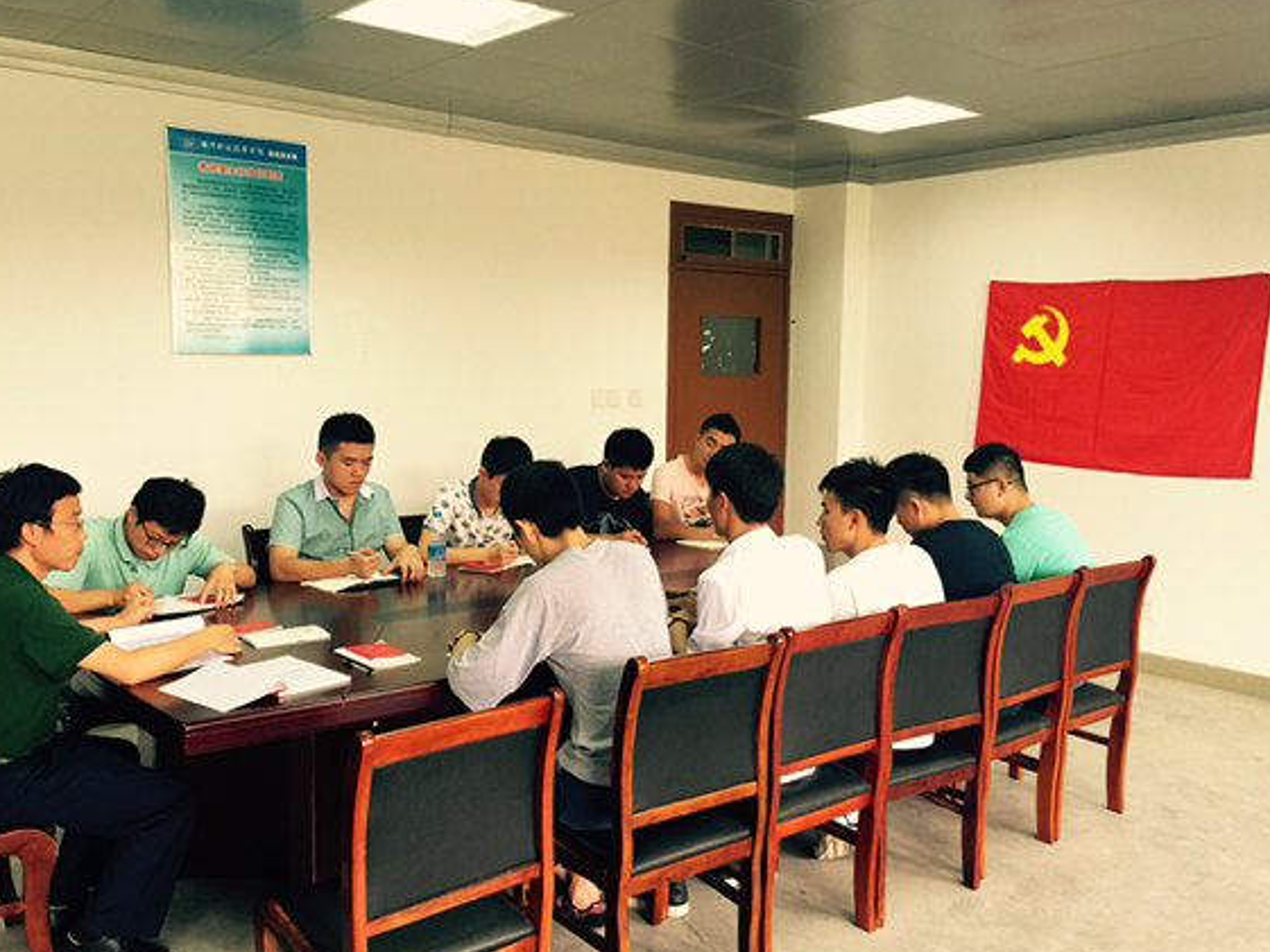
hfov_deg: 58.3
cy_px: 479
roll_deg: -2.5
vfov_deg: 45.5
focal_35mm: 31
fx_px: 1138
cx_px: 616
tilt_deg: -7.2
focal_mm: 4.15
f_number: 2.2
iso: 40
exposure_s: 1/17
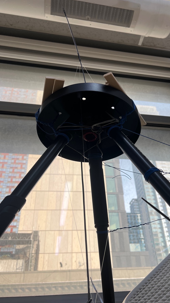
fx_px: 232
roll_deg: +4.2
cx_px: 98
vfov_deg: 66.1
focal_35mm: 29
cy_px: 148
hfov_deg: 40.1
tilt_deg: +35.5
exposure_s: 1/506
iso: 50
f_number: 1.5
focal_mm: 5.7
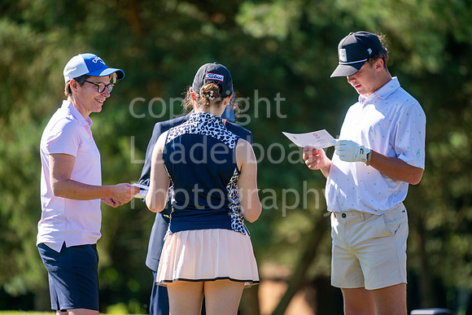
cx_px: 236
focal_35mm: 300
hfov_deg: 6.9
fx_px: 3934
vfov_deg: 4.6
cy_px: 158
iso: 250
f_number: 4.5
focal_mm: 300
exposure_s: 1/800
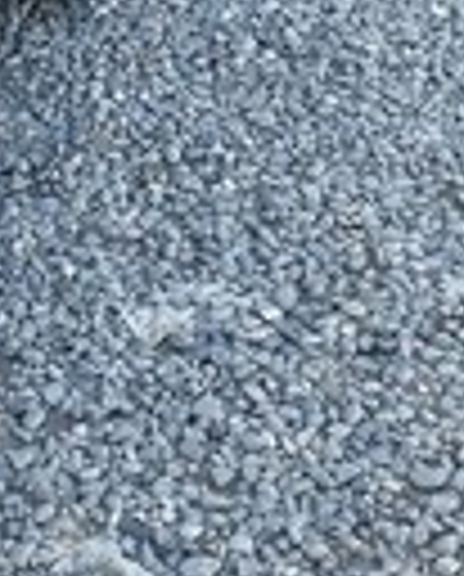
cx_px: -239
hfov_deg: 14.1
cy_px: -130
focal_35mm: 102
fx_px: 1745
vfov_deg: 17.8
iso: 50
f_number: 1.9
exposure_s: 1/100
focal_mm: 3.6
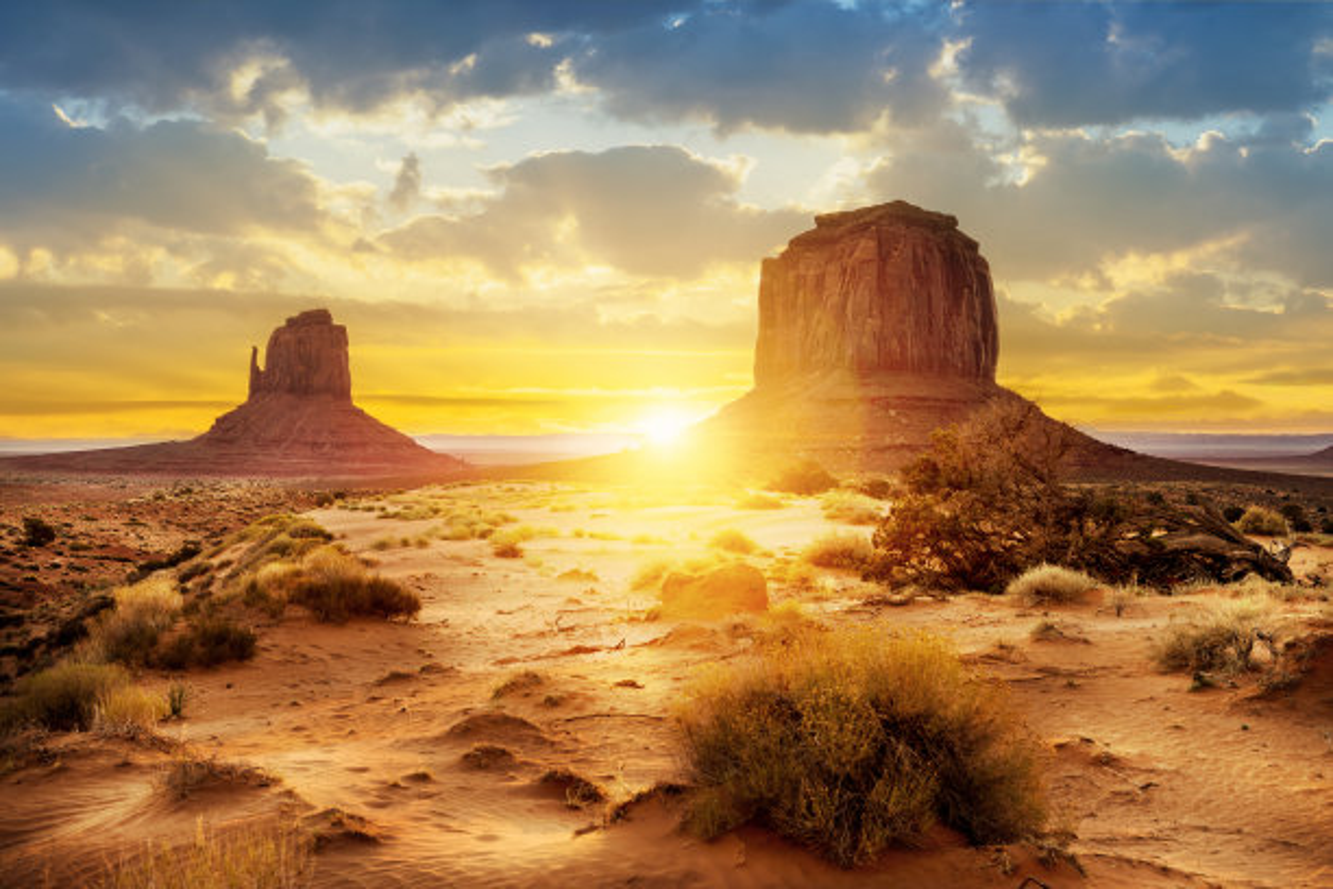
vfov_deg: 35.1
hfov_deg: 50.7
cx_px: 666
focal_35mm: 38
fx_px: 1407
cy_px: 444
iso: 100
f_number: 9
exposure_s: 1/50
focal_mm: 38
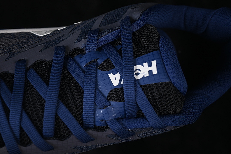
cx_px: 116
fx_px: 481
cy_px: 77
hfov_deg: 27.0
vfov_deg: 18.2
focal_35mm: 75
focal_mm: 50
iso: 160
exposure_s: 1/60
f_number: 6.3
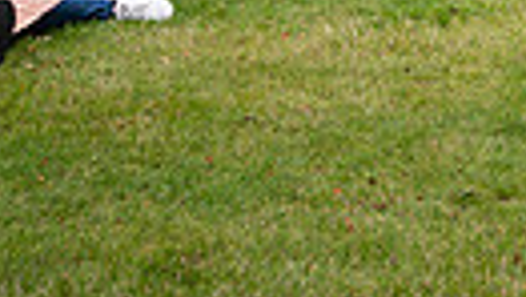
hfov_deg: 11.2
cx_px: 1088
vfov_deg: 6.7
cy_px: -452
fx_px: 2401
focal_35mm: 172
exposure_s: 1/400
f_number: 5.6
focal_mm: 37
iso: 400
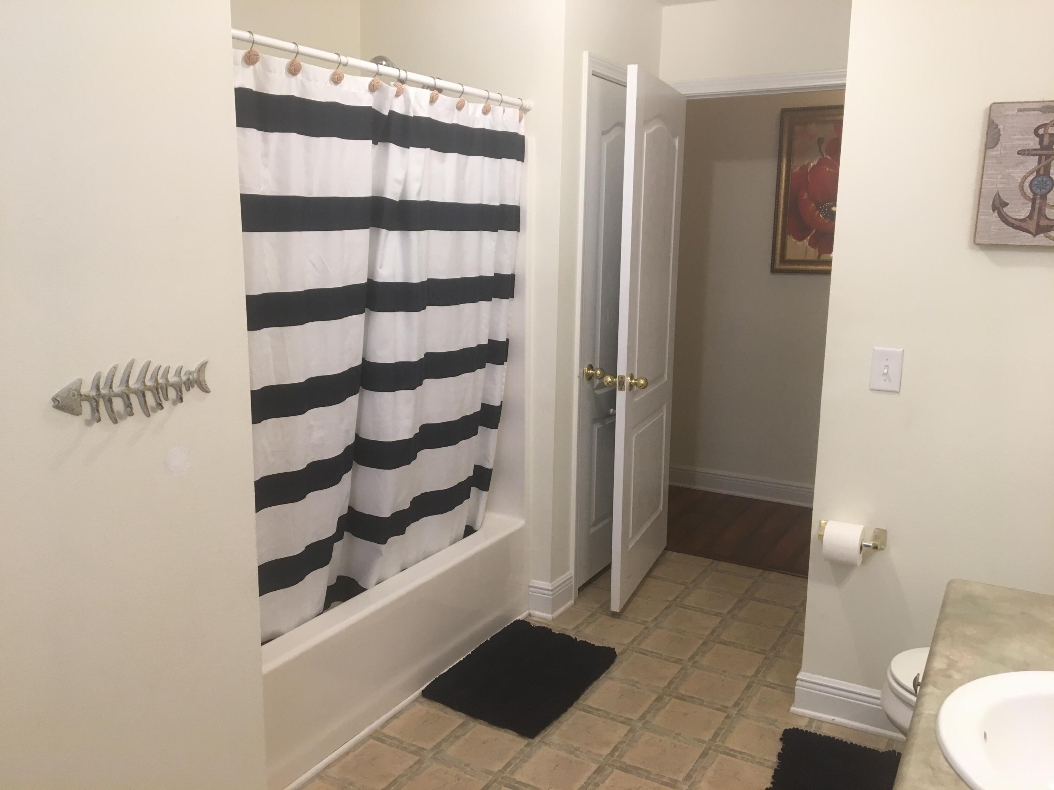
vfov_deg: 48.2
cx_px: 527
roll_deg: -0.8
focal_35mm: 29
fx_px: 883
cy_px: 395
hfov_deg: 61.7
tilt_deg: -9.9
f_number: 2.2
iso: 80
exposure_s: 1/30
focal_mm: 4.15
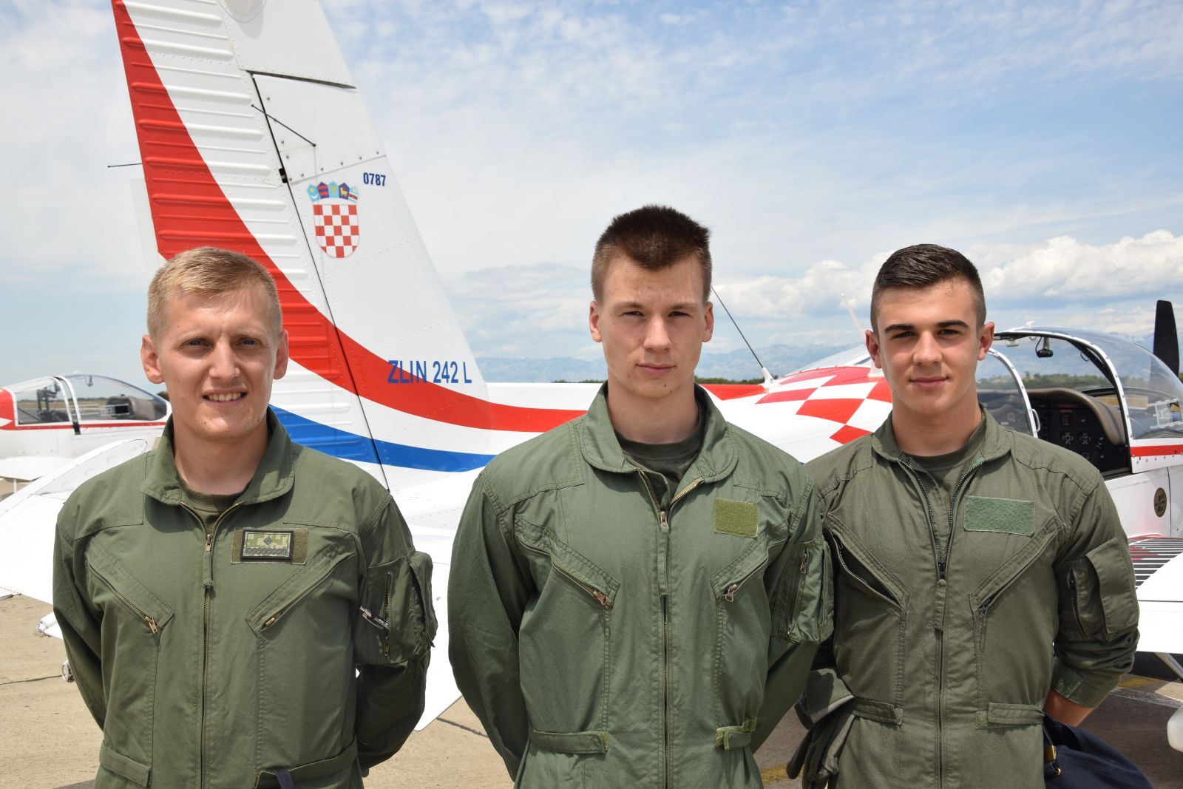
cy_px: 394
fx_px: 1232
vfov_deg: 35.5
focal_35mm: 38
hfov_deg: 51.3
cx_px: 592
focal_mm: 25
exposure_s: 1/320
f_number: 9
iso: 100
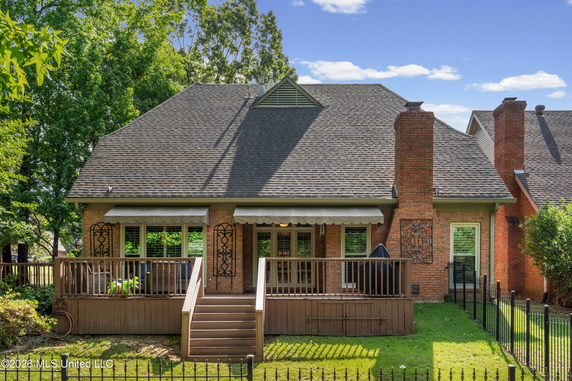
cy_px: 190
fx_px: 524
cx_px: 286
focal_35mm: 33
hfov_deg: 57.2
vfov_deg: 40.0
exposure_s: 1/500
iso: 800
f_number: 9
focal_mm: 33
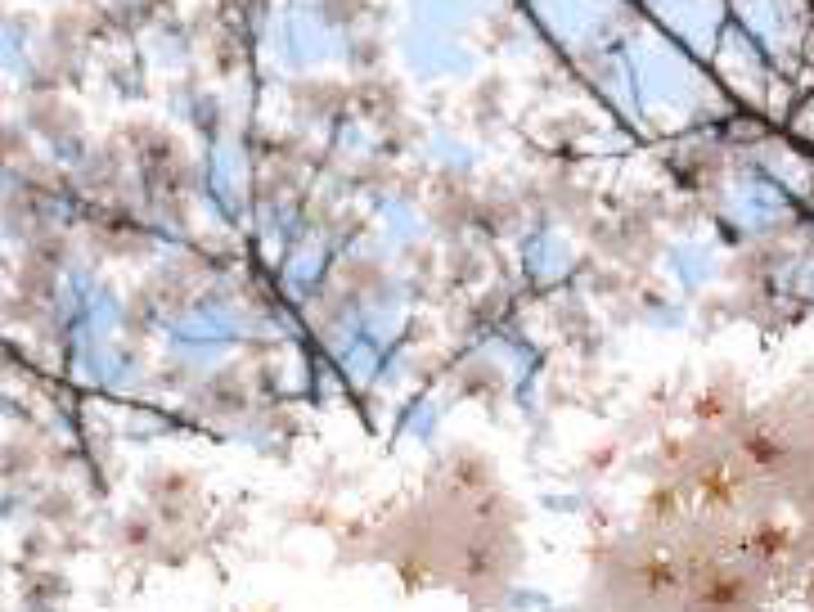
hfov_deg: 20.5
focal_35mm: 94
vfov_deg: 14.9
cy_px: 830
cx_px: 117
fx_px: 2212
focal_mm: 17
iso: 100
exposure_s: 1/250
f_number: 7.1
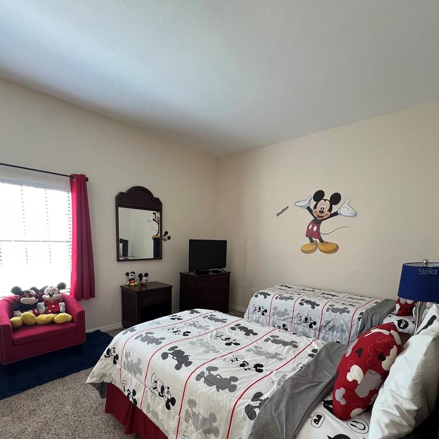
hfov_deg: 87.4
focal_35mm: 16
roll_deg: -1.2
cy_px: 271
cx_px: 225
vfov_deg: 85.9
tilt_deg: -6.9
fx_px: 230
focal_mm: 1.57
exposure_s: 1/60
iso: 160
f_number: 1.8
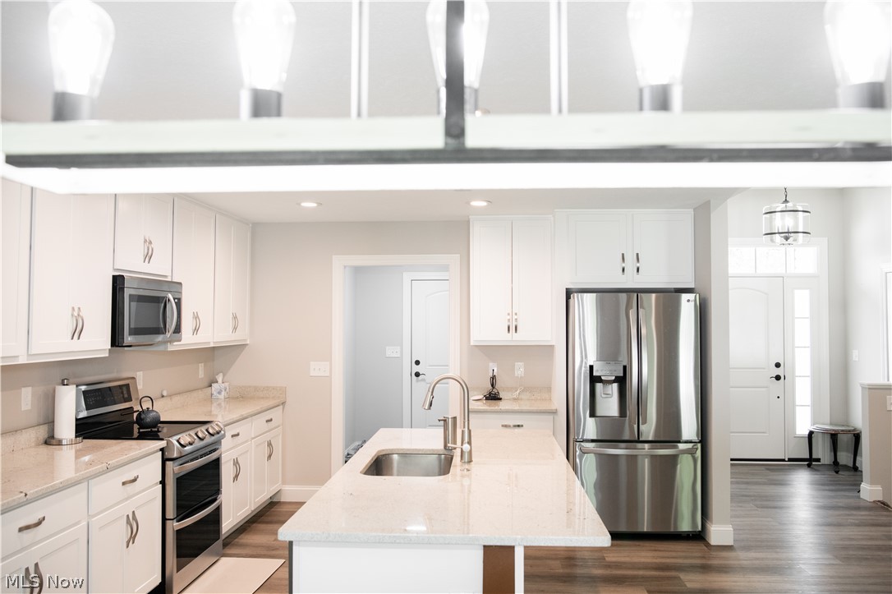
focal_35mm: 30
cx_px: 446
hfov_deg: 62.0
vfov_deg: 43.6
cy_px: 297
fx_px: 743
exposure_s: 1/60
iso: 1250
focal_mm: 30
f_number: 5.6
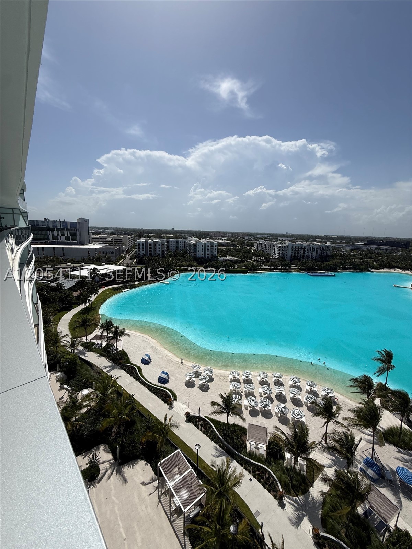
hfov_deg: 85.7
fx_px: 222
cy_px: 274
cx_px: 206
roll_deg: -2.6
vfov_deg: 102.1
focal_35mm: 14
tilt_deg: -10.8
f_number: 2.2
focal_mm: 2.22
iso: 40
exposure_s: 1/6173
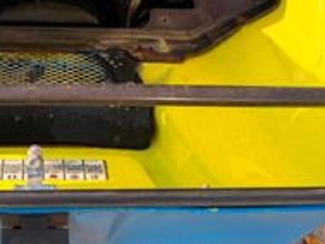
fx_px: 714
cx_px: 46
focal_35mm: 76
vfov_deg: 17.8
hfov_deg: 25.0
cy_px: -100
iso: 100
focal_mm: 6.76
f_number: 1.78
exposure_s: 1/1410
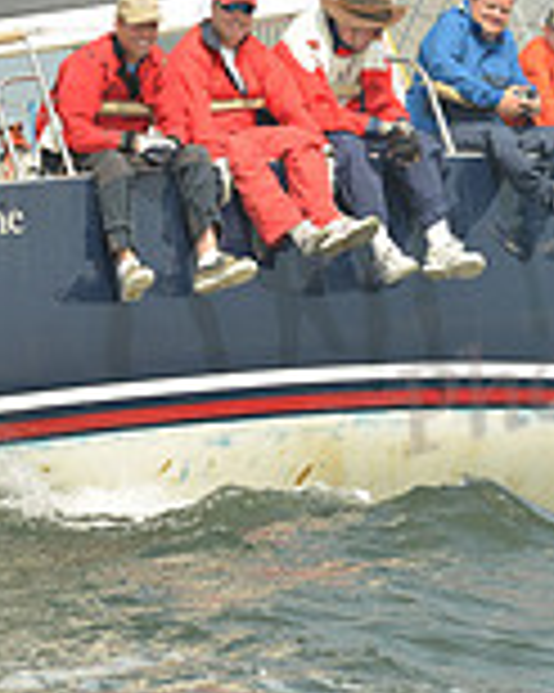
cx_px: 167
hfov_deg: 4.6
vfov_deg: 5.8
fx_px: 6893
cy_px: 169
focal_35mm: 336
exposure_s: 1/1250
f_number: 8
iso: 320
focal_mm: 95
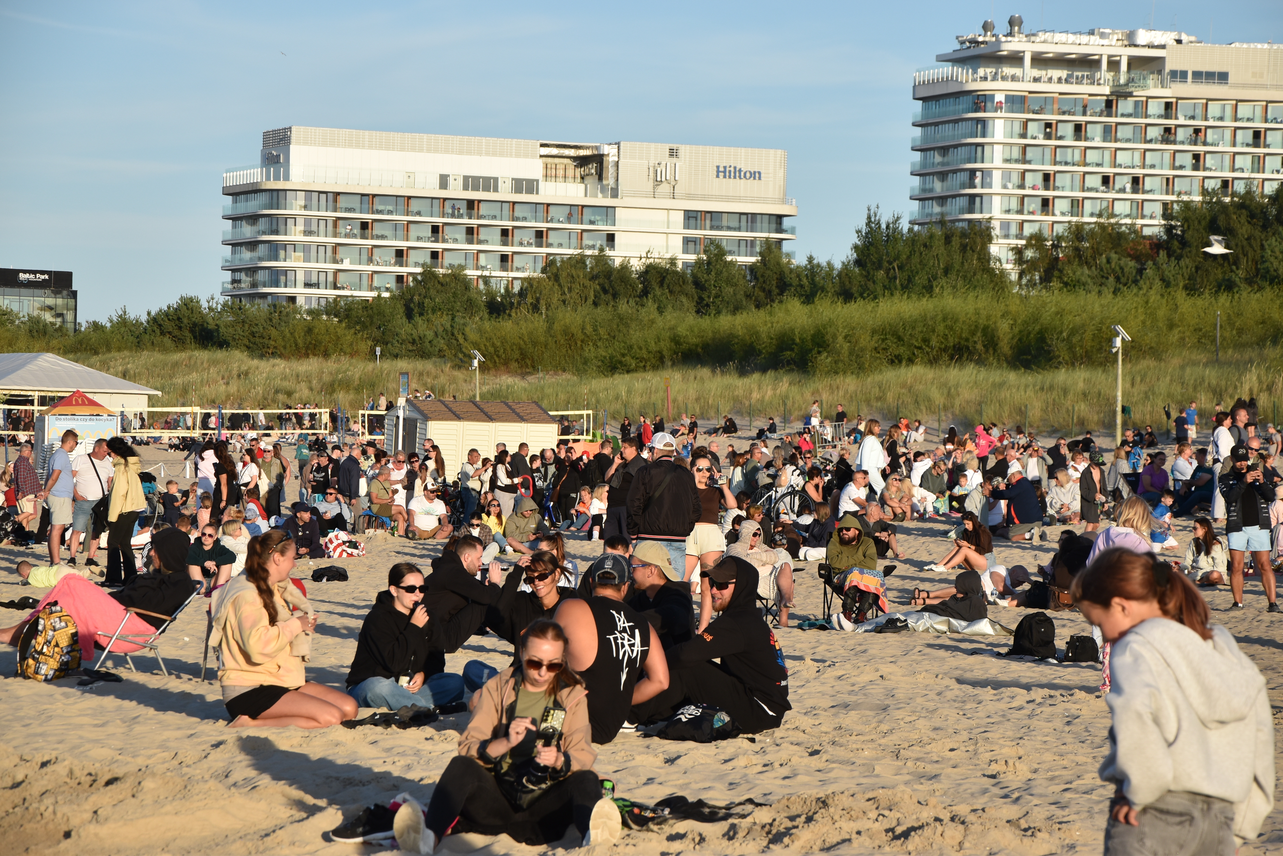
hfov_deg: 15.2
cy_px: 428
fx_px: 4812
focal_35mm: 135
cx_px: 642
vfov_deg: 10.2
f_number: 8
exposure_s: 1/250
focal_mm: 90
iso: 200
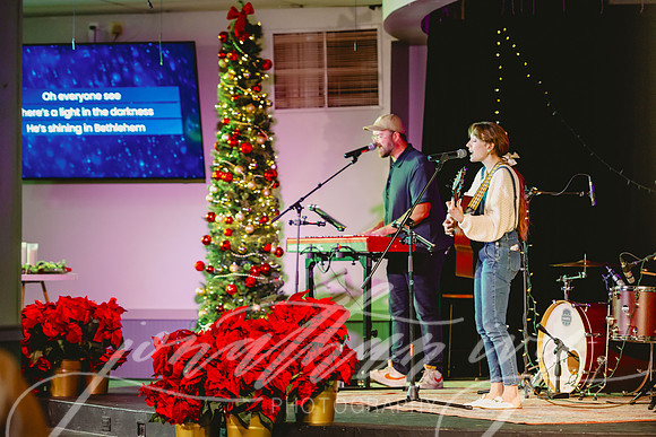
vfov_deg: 10.2
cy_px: 218
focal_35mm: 135
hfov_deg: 15.2
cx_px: 328
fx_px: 2460
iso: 1250
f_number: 2.8
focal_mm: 135
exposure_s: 1/160
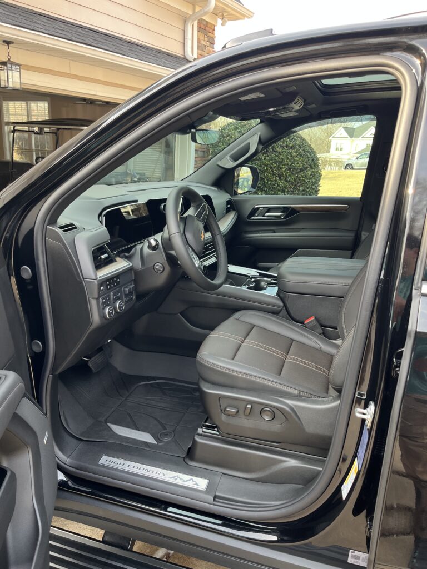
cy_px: 284
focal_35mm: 26
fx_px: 428
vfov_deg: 67.3
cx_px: 214
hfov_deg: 53.1
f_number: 1.6
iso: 80
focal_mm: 5.1
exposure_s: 1/121
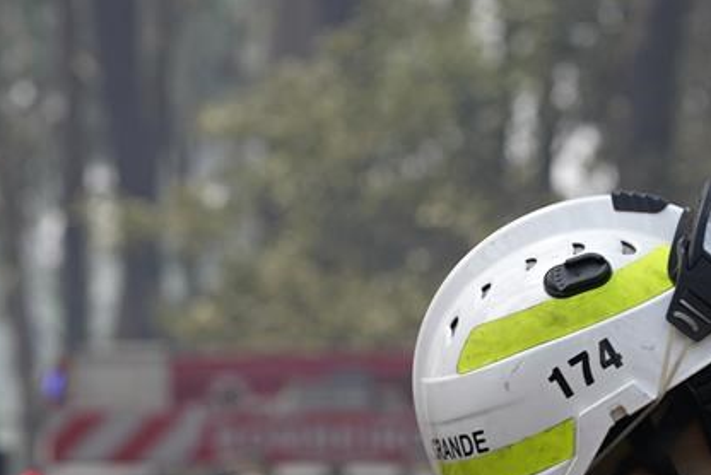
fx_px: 4862
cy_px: 496
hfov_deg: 8.4
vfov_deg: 5.6
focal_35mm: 246
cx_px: 470
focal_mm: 100
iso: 125
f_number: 5.6
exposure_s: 1/320
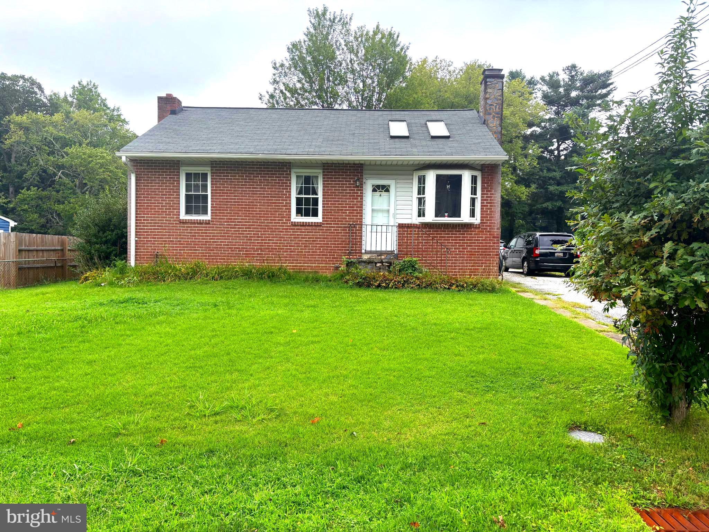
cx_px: 354
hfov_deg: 67.3
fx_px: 533
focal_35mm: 26
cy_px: 266
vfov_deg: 53.1
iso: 50
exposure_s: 1/597
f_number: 1.6
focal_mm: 5.96
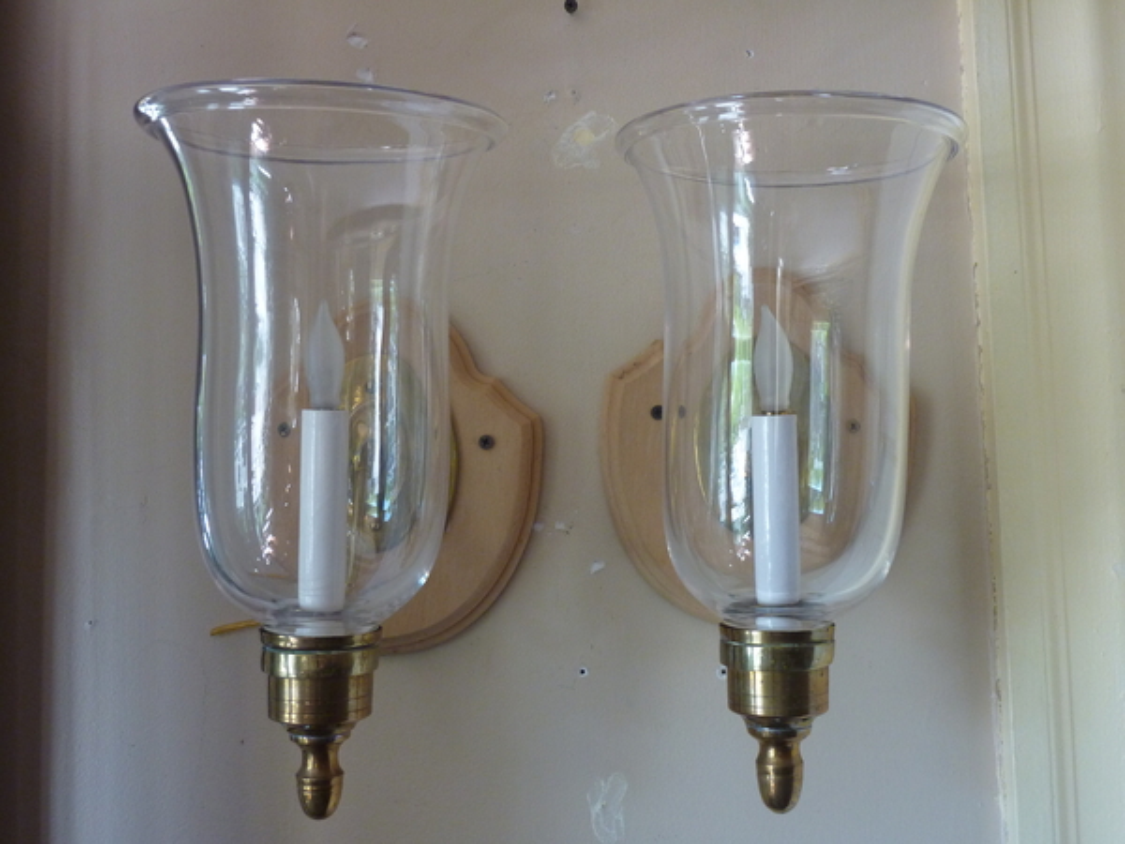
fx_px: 1202
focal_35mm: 37
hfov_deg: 50.1
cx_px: 562
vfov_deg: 38.7
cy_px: 422
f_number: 3.6
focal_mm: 6.1
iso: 250
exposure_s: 1/30
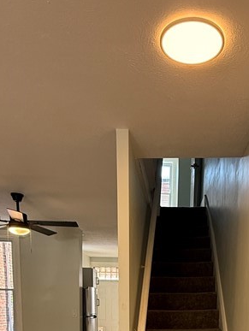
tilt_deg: -7.1
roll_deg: -1.2
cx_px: 175
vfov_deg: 41.3
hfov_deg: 38.1
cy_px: 353
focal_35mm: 37
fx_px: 354
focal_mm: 2.22
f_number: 2.2
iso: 160
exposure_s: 1/99
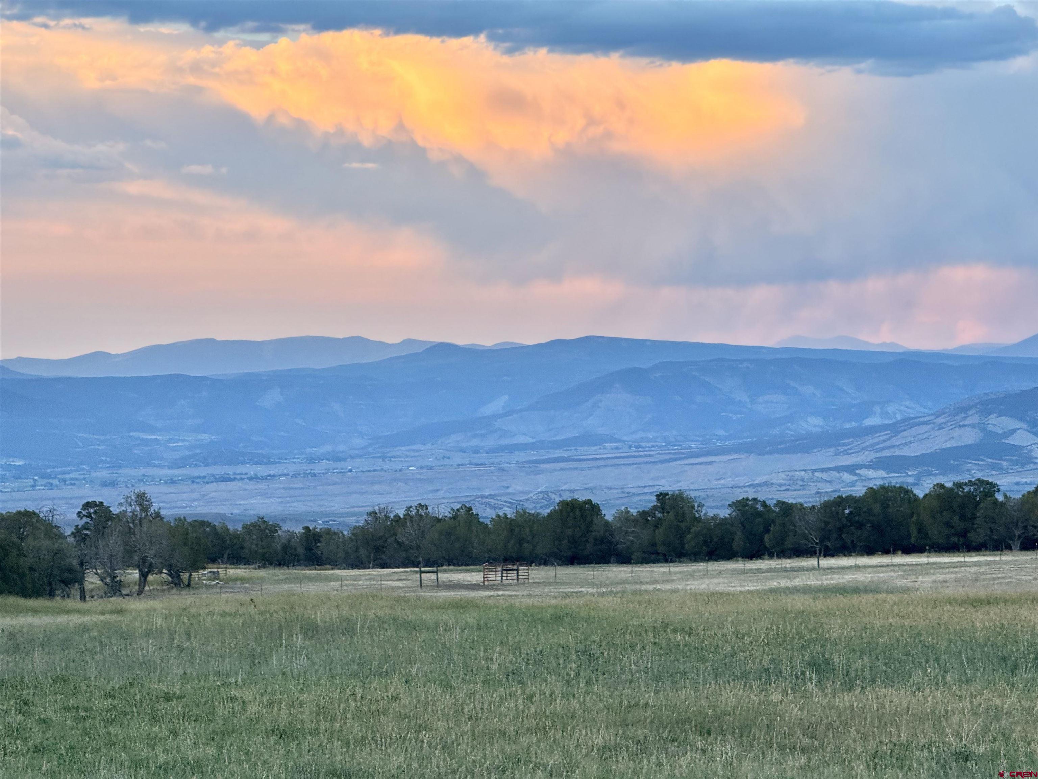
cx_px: 519
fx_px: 3598
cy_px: 390
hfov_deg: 16.4
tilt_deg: +0.9
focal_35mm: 120
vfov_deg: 12.3
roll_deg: -0.3
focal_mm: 15.66
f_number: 2.8
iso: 64
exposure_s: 1/114
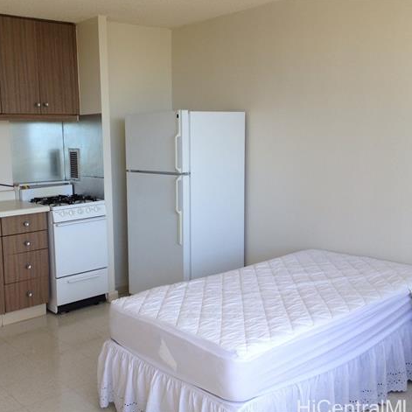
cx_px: 146
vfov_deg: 40.0
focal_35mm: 42
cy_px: 206
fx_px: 566
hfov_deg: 39.7
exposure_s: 1/131
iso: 50
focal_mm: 4.28
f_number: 2.4
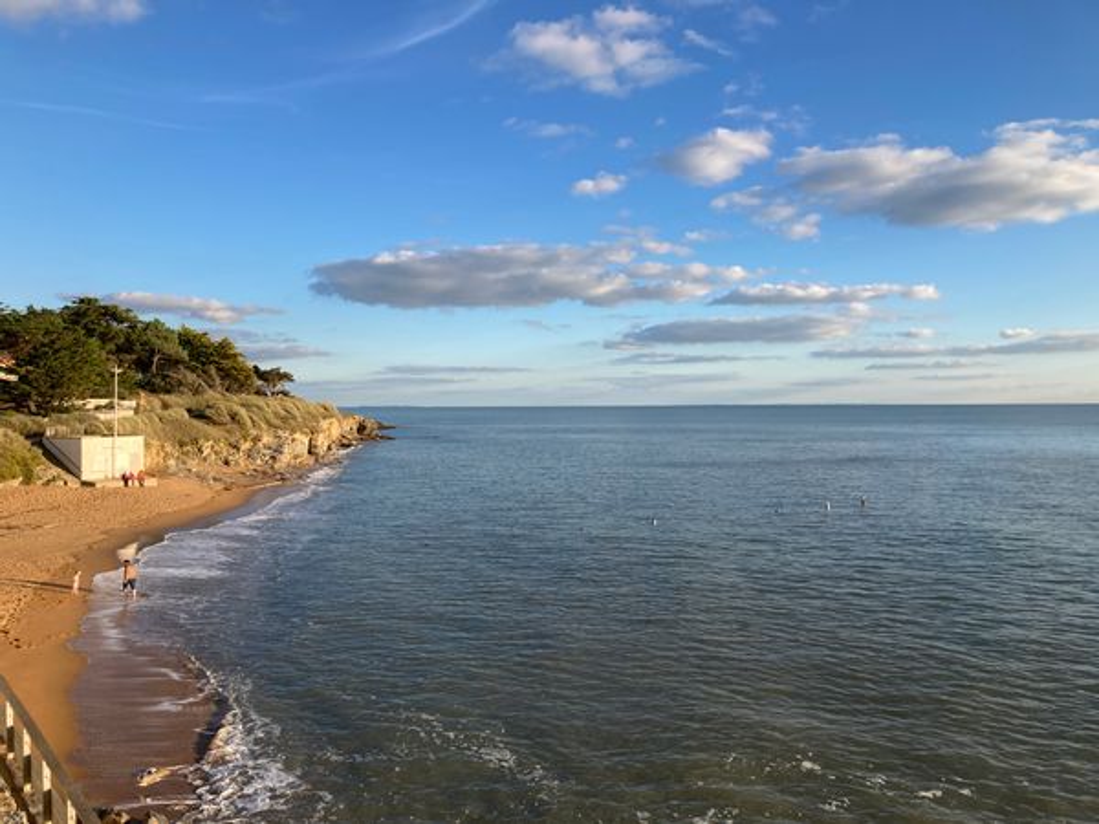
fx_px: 889
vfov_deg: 49.7
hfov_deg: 63.4
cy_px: 412
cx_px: 550
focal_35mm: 28
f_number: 1.8
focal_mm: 3.99
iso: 20
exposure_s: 1/1350
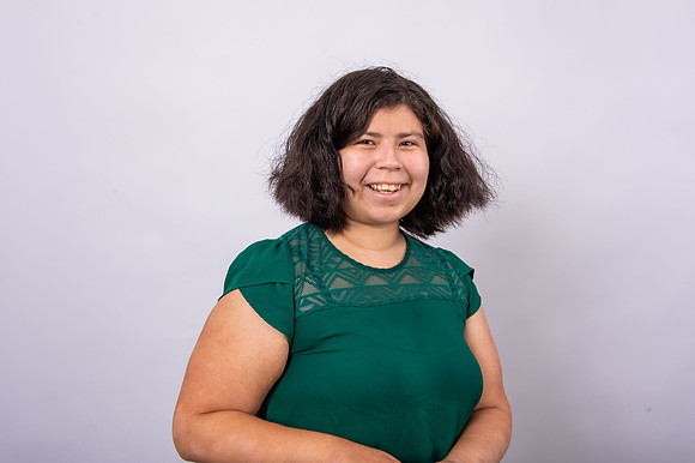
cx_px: 348
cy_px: 232
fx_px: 695
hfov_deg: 53.2
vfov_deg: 36.8
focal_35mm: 36
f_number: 8
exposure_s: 1/250
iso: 160
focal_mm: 36
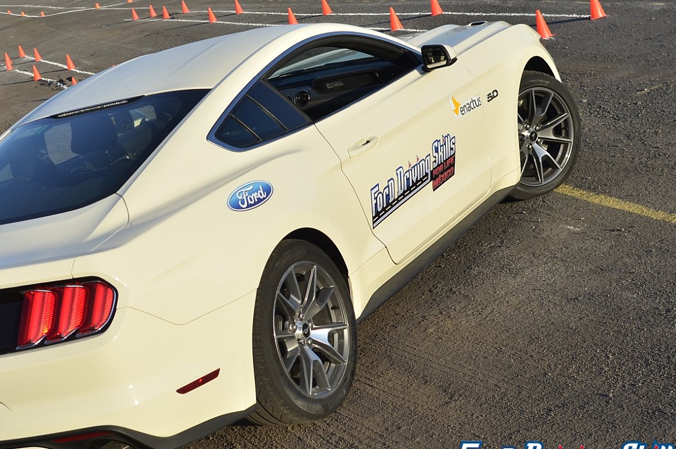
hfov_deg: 27.0
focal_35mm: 75
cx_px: 229
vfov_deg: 18.2
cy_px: 198
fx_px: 1401
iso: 250
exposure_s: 1/2000
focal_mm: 35
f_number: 5
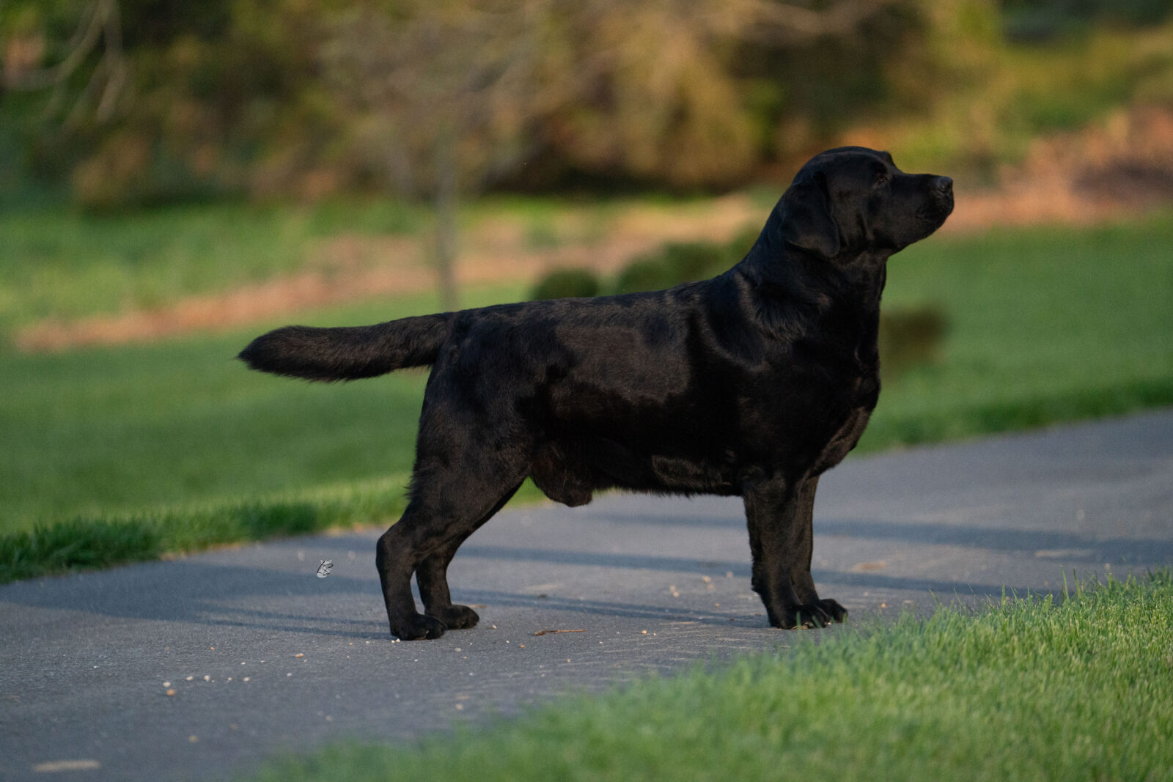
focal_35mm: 191
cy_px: 391
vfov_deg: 7.2
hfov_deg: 10.8
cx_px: 586
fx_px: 6224
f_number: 2.8
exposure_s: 1/16000
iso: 4000
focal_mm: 191
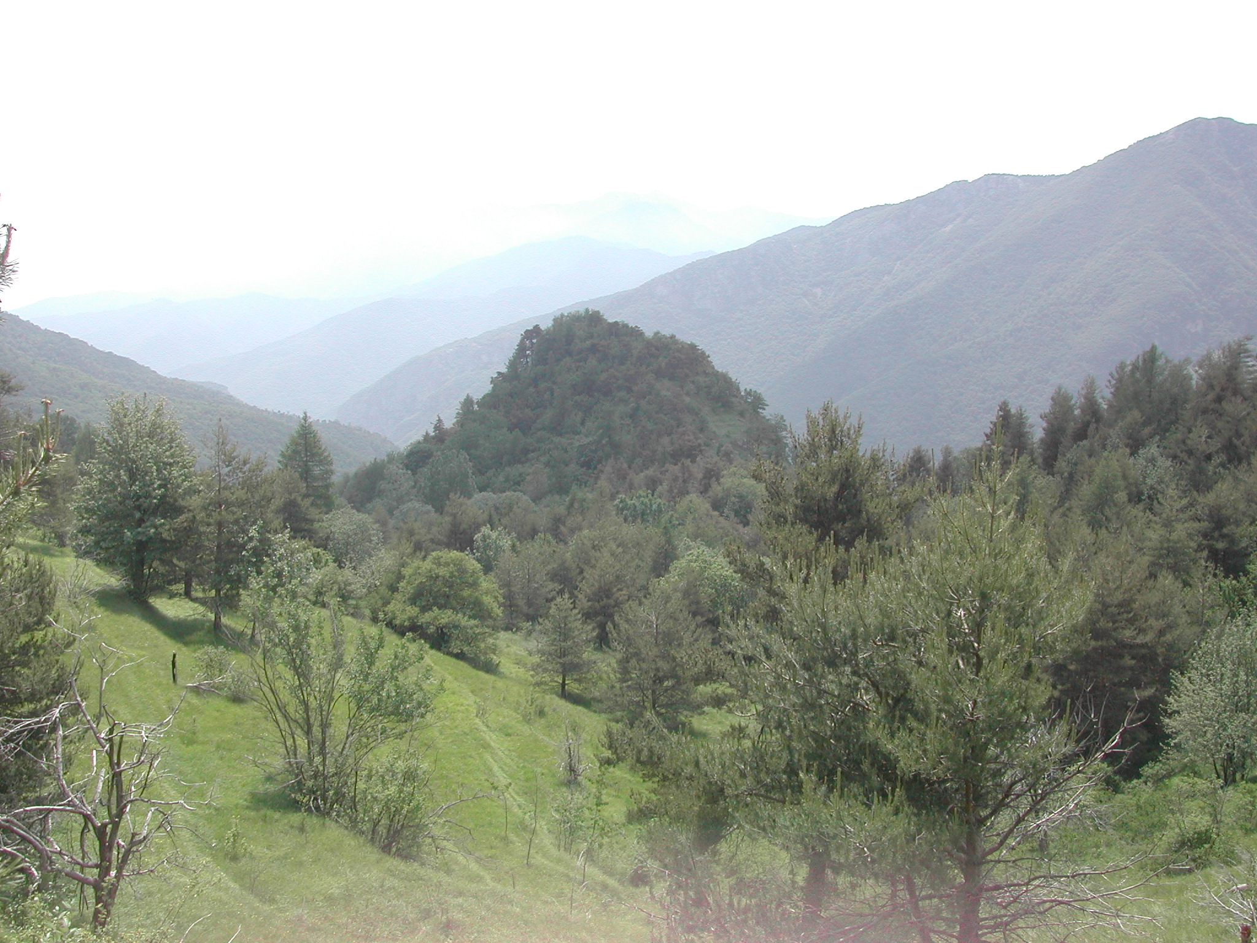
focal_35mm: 38
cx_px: 628
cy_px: 472
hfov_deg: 49.0
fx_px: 1380
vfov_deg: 37.7
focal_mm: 8
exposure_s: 1/178
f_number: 7.6
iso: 141
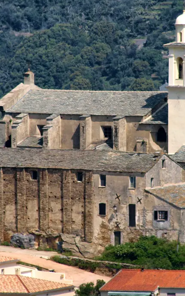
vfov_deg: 2.9
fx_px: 5757
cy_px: 142
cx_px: 110
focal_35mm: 714
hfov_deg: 1.8
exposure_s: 1/200
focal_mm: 180
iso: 200
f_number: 6.3
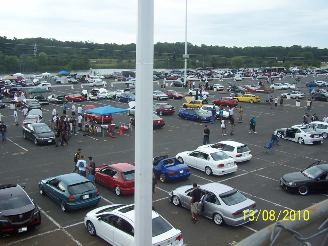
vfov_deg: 37.7
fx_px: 360
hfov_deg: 49.0
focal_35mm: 38
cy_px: 123
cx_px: 164
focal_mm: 6.3
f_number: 2.8
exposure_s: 1/350
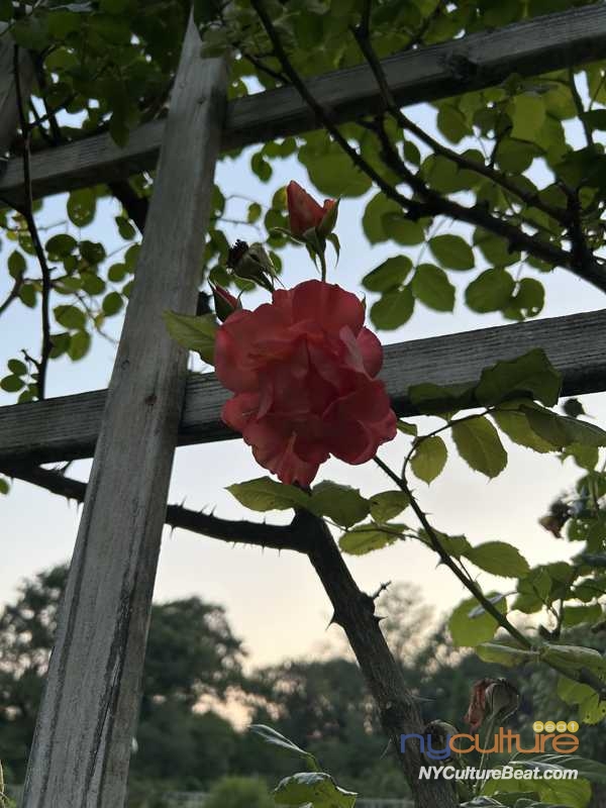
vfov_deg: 67.3
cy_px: 404
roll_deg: -3.5
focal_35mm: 26
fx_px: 607
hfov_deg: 53.1
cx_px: 303
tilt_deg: +32.5
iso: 80
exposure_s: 1/121
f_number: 1.5
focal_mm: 5.7
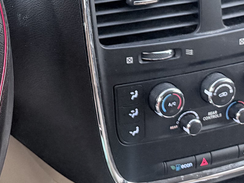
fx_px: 606
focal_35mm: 86
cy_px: -76
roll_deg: -0.1
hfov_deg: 21.2
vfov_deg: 16.0
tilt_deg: -30.9
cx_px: -48
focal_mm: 6.76
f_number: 1.78
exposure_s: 1/60
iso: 800
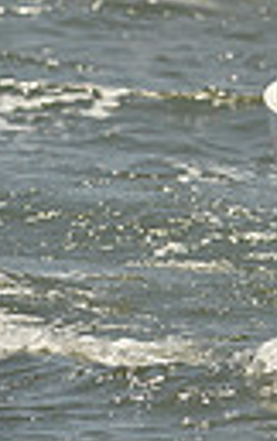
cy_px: -111
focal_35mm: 918
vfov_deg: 2.3
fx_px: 11051
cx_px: 927
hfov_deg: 1.4
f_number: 8
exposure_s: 1/1250
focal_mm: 200
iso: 280
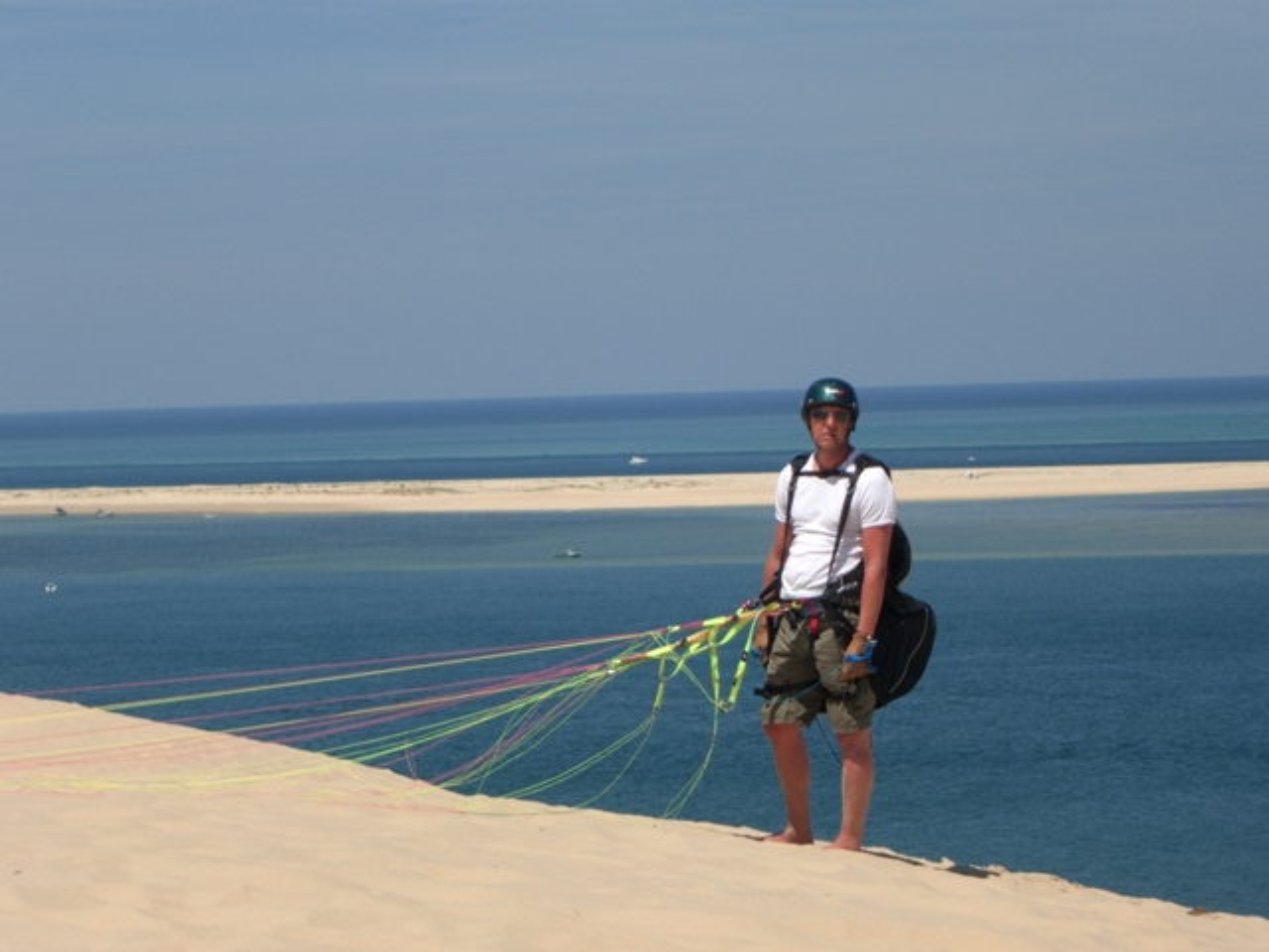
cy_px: 476
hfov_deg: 17.3
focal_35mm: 114
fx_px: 4179
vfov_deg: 13.0
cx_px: 634
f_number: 5.1
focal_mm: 23.7
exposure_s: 1/640
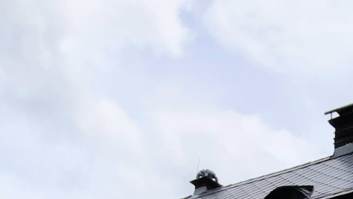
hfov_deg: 26.8
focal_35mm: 65
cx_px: 471
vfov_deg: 14.6
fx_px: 608
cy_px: 419
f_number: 2.2
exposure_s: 1/2000
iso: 40
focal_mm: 1.74
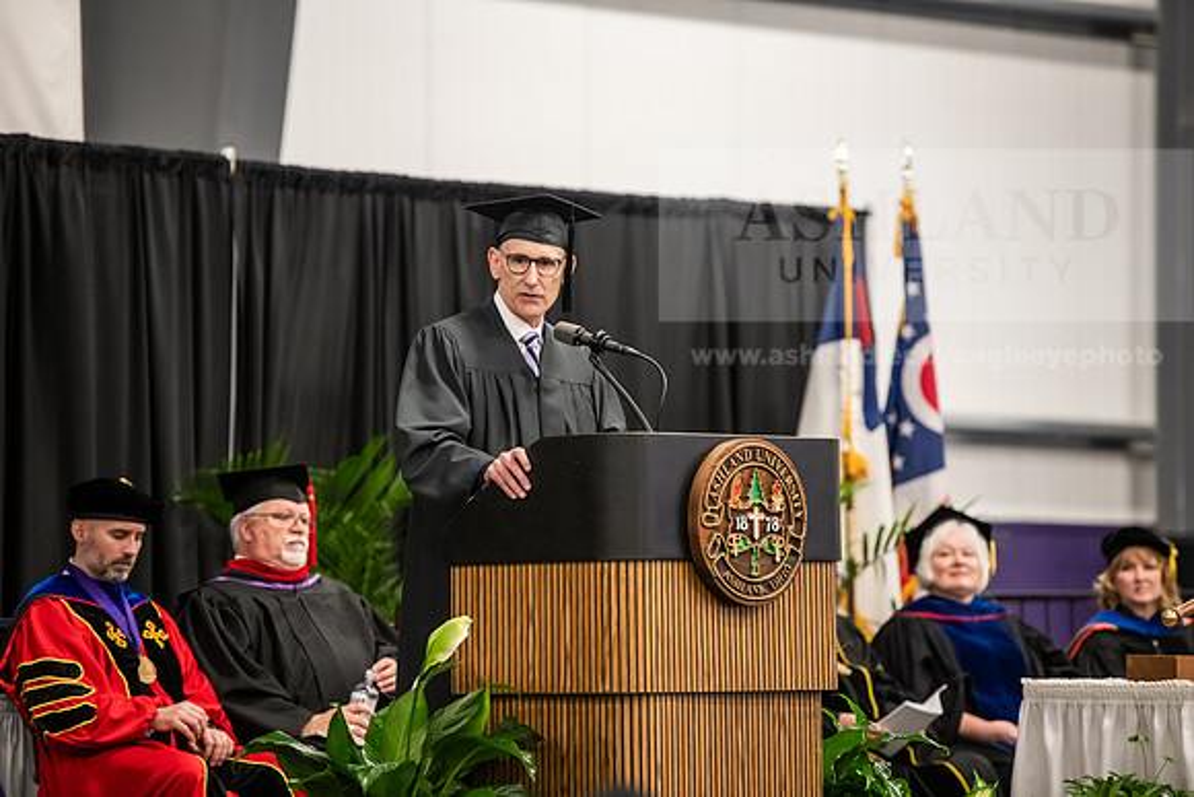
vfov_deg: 7.6
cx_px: 597
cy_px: 398
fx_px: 5971
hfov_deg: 11.4
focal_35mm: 180
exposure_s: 1/200
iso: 4000
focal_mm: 180
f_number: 3.2
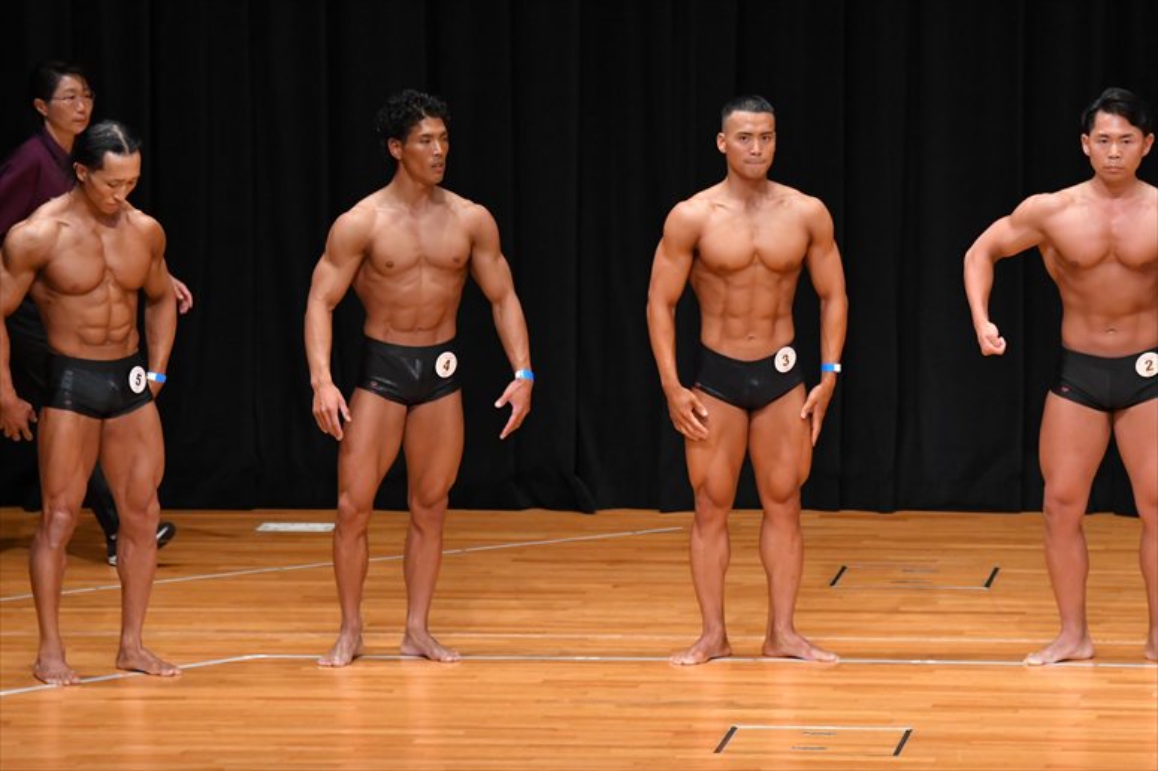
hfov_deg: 8.1
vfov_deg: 5.4
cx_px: 579
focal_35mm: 255
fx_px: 8199
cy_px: 386
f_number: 5.6
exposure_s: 1/400
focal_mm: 170
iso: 4000
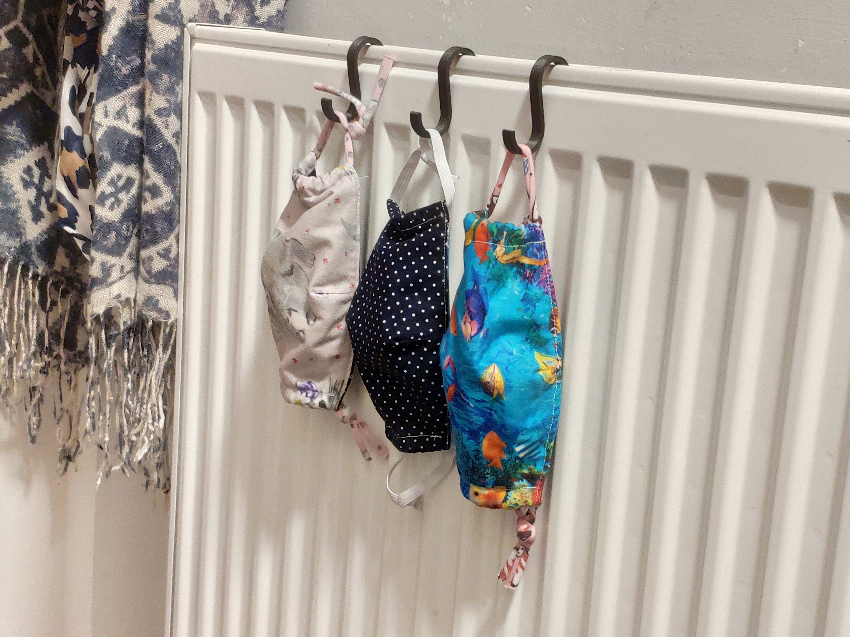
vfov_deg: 63.4
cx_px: 425
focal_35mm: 21
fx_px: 516
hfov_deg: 79.0
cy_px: 318
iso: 609
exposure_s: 1/33
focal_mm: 4.22
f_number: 1.8
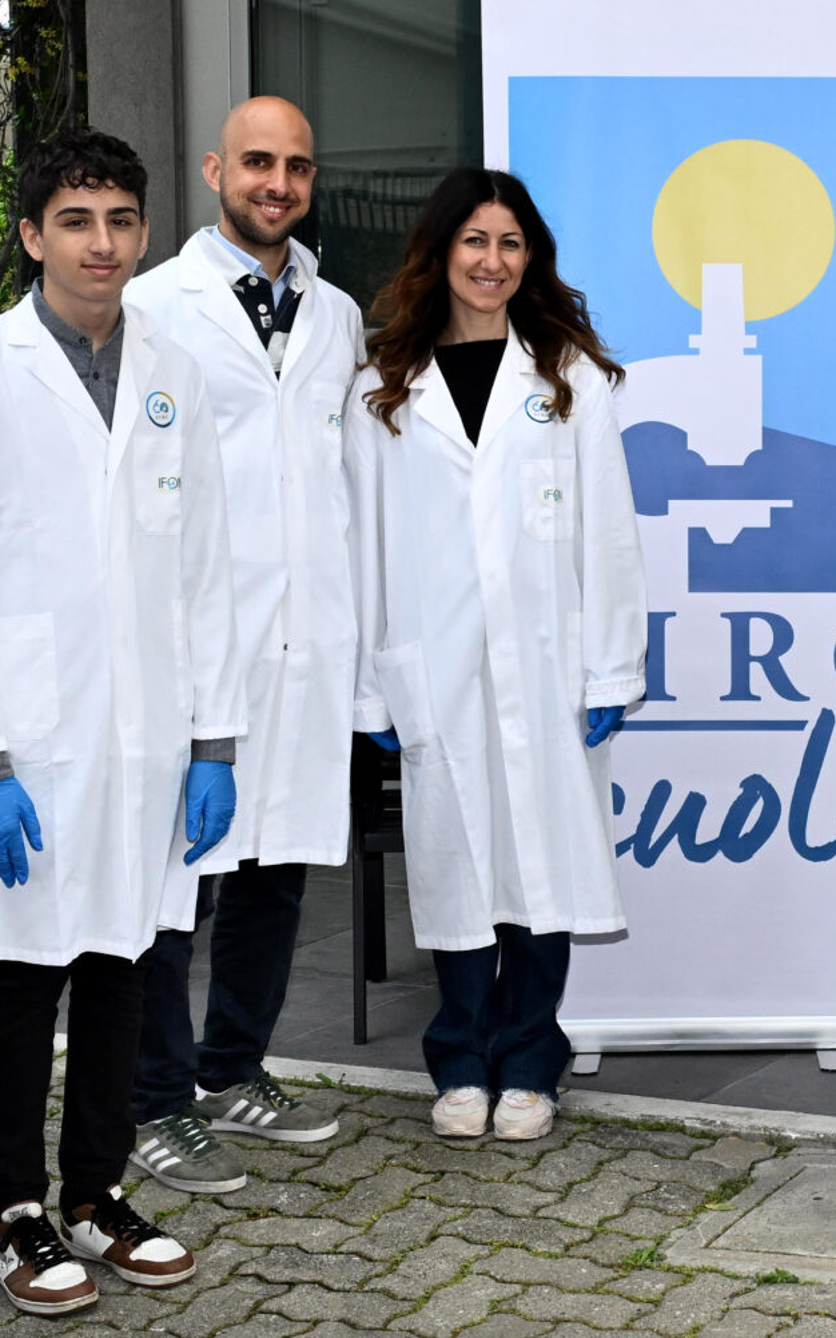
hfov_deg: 14.9
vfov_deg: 24.0
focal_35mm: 86
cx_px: 863
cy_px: 483
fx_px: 3134
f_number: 10
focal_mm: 33
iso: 1000
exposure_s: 1/500
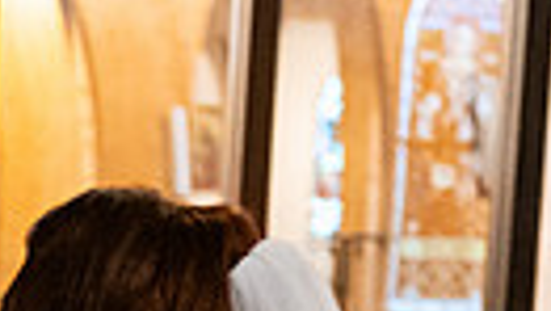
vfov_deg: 5.4
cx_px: -252
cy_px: 641
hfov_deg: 9.5
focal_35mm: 222
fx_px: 3247
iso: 2500
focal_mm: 48
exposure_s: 1/160
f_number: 3.5
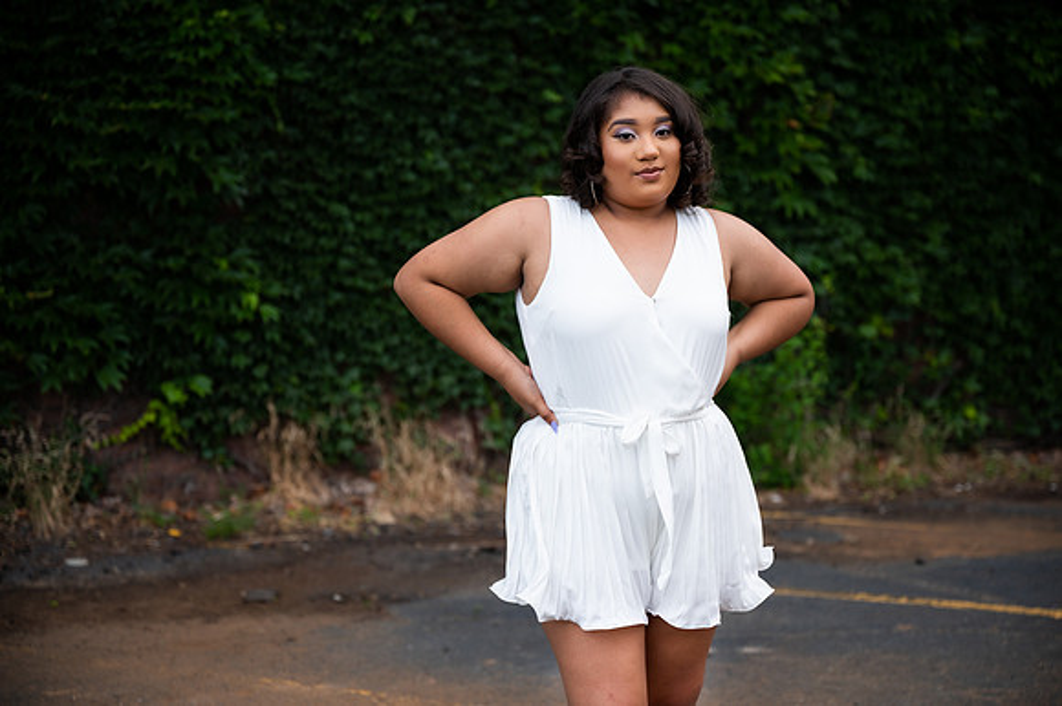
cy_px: 353
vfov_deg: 19.4
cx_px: 531
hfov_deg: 28.9
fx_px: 2064
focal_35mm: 70
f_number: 3.2
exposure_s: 1/200
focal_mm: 70
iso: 100
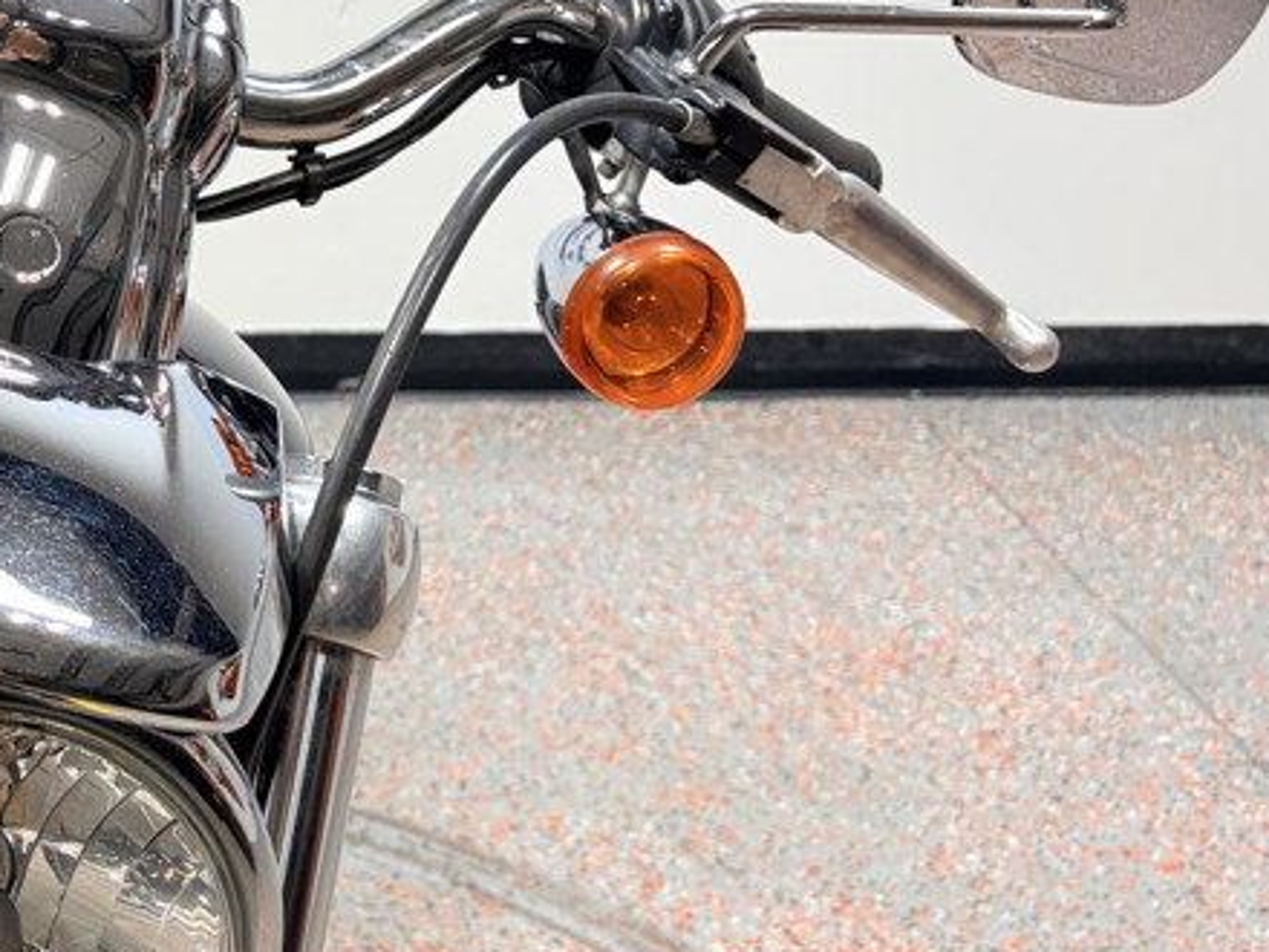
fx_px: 2310
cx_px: -56
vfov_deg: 22.7
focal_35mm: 63
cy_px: 107
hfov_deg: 28.5
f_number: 1.6
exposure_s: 1/125
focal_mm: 5.96
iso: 32
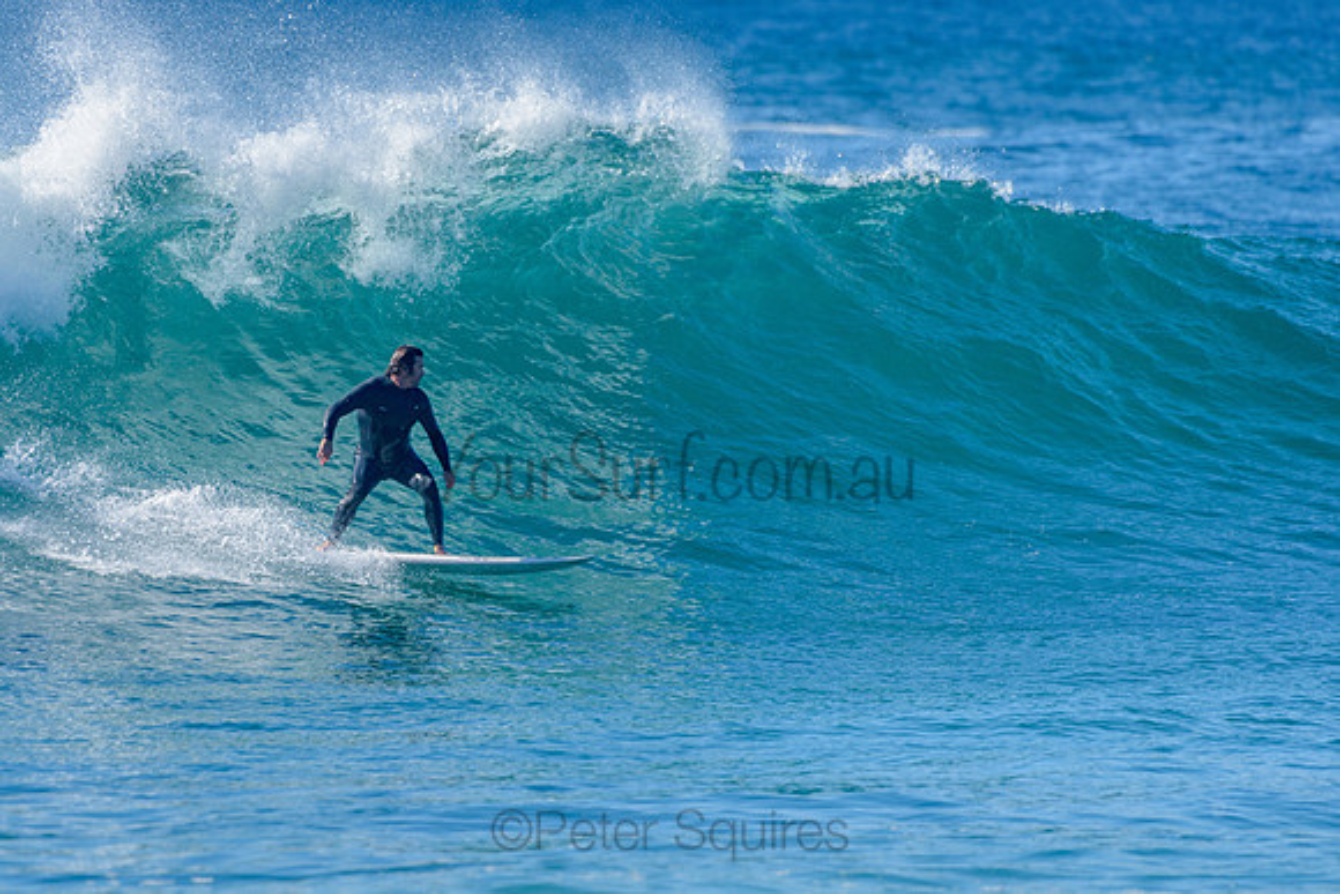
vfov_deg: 2.2
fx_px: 22814
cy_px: 459
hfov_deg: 3.4
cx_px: 519
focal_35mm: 613
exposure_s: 1/2000
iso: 220
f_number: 5.6
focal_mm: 500
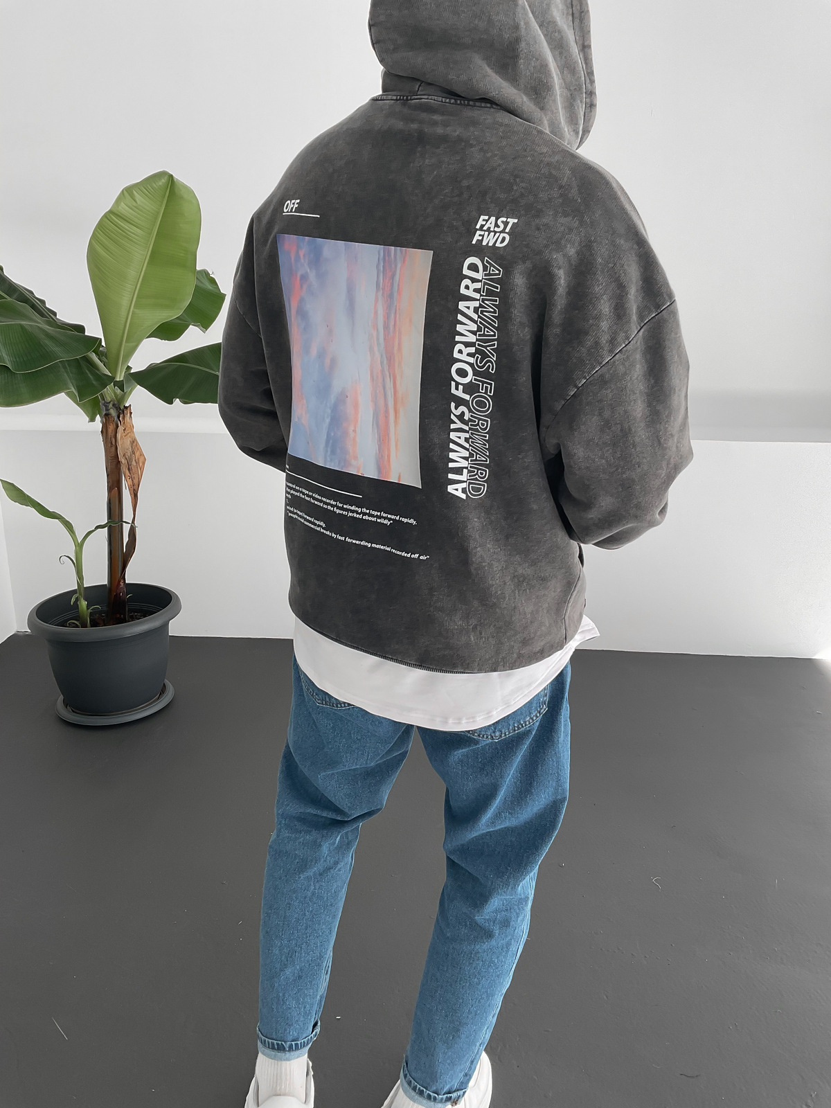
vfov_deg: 61.7
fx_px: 928
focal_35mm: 29
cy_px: 554
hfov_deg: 48.2
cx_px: 416
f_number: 1.8
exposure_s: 1/160
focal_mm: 3
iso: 16
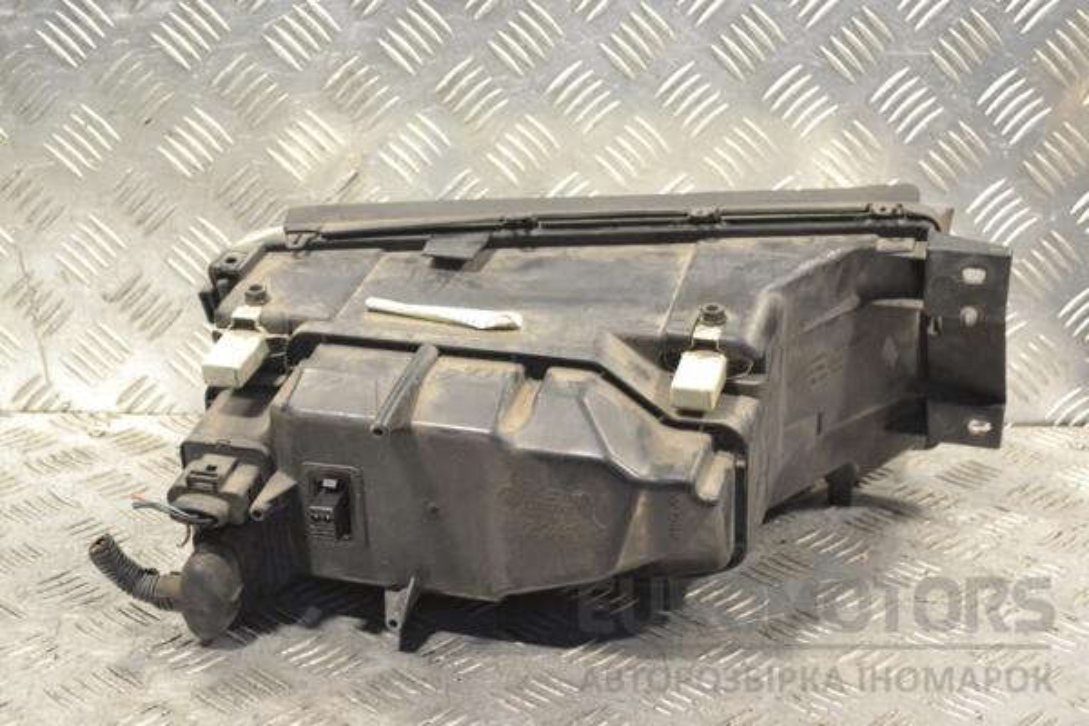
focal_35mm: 60
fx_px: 1815
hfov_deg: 33.4
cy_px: 363
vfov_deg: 22.6
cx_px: 544
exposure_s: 1/200
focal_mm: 40
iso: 3200
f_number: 7.1
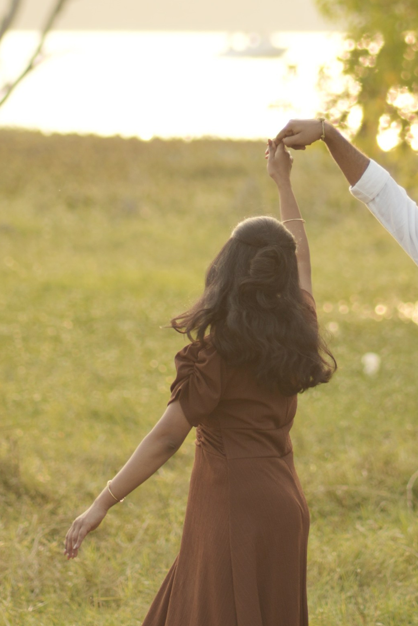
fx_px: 5849
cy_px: 106
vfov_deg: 6.1
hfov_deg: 4.1
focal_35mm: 336
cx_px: 343
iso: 100
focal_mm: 85
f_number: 1.8
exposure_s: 1/640
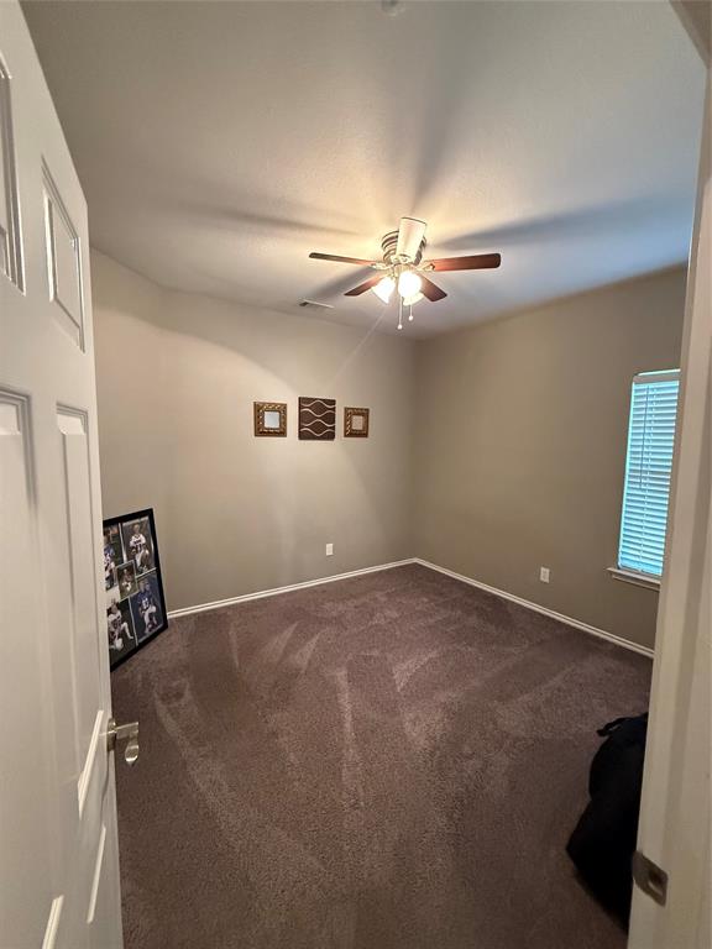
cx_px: 356
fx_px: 384
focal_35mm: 14
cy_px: 474
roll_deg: -1.9
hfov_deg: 85.7
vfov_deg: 102.1
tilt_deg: -4.3
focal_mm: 2.22
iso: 1000
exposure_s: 1/60
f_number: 2.2
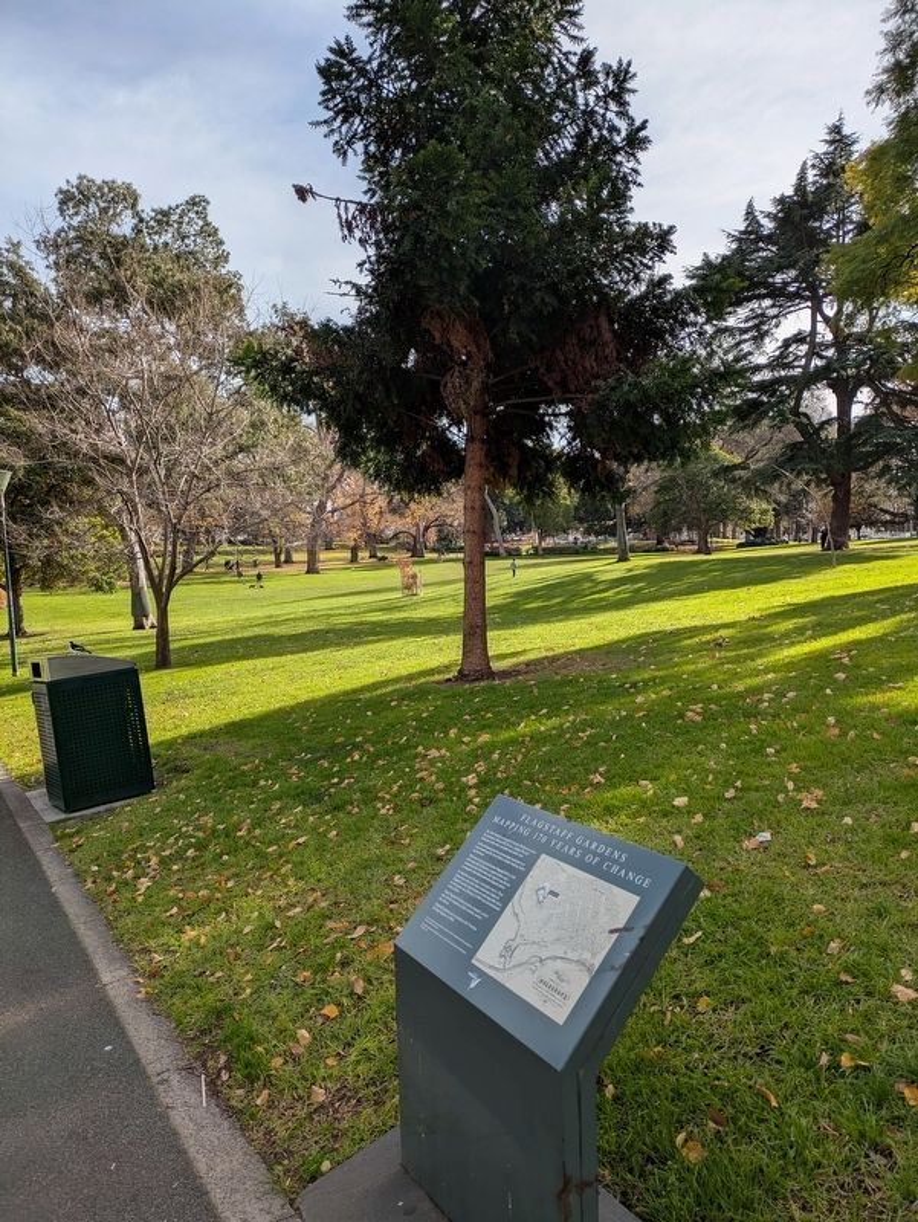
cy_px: 611
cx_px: 459
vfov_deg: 69.4
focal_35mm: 25
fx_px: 883
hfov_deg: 54.9
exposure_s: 1/2294
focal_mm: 5.43
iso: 52
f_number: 1.89
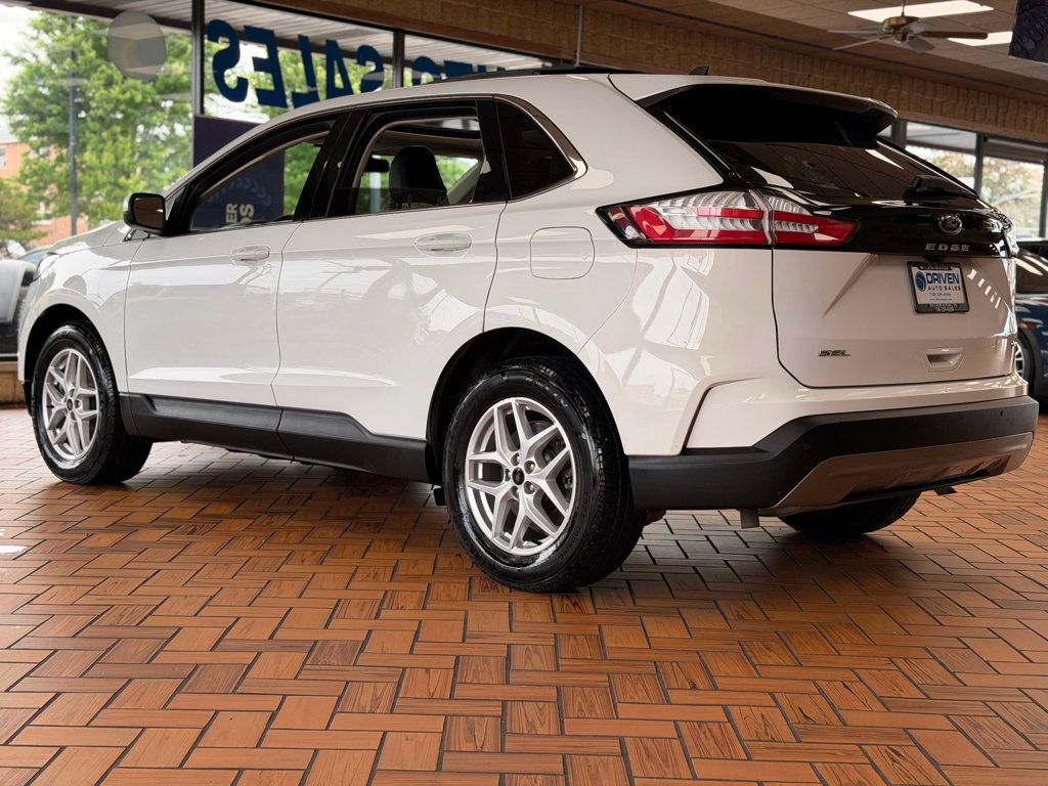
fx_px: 1453
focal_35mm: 48
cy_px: 393
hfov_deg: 39.7
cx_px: 524
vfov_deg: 30.3
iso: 64
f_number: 1.78
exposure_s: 1/371
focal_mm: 6.76
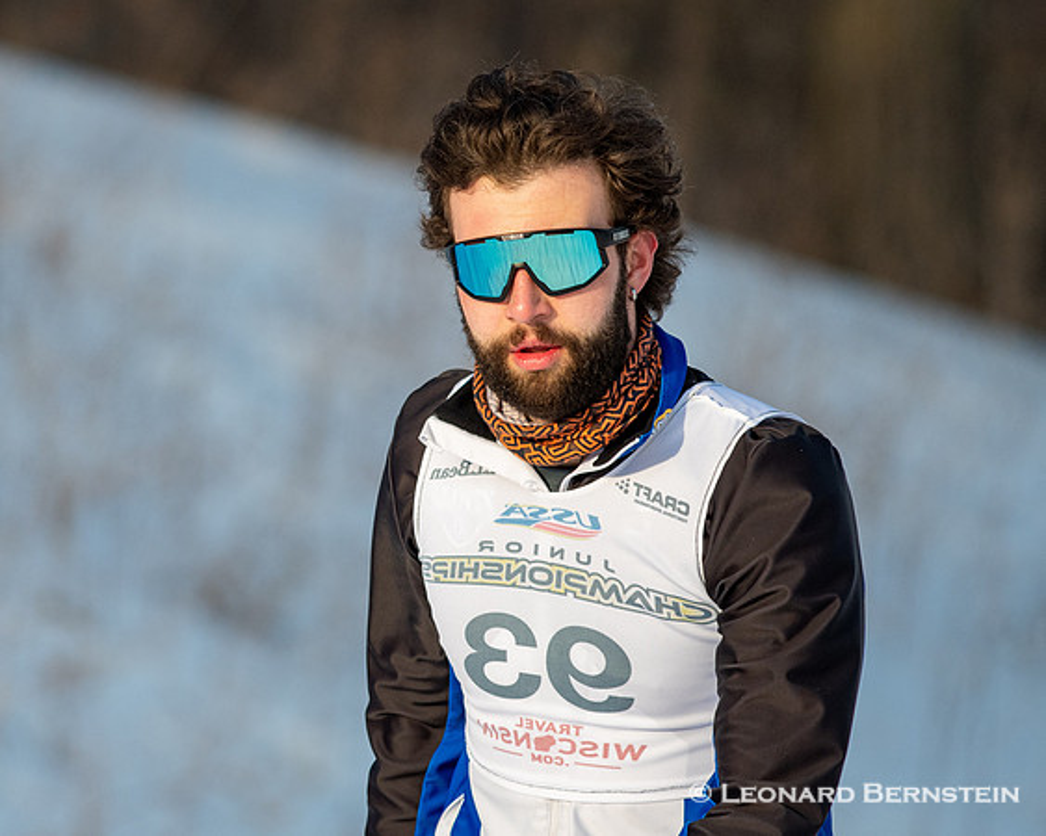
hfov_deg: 3.1
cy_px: 421
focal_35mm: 617
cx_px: 282
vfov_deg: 2.5
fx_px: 19099
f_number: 4
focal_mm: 300
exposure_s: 1/2500
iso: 400
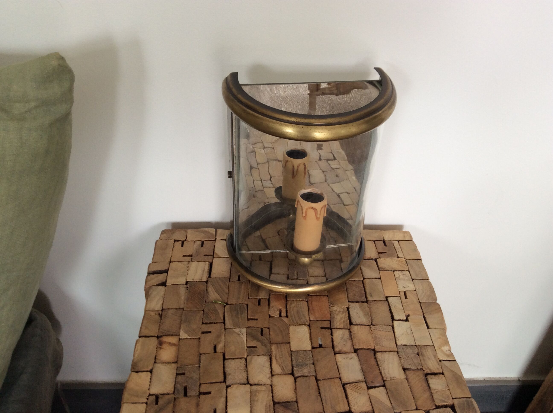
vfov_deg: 44.1
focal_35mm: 32
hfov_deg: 56.9
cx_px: 276
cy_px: 206
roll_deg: -0.9
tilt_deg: -39.7
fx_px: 510
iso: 32
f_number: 2.4
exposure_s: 1/33
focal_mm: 3.3
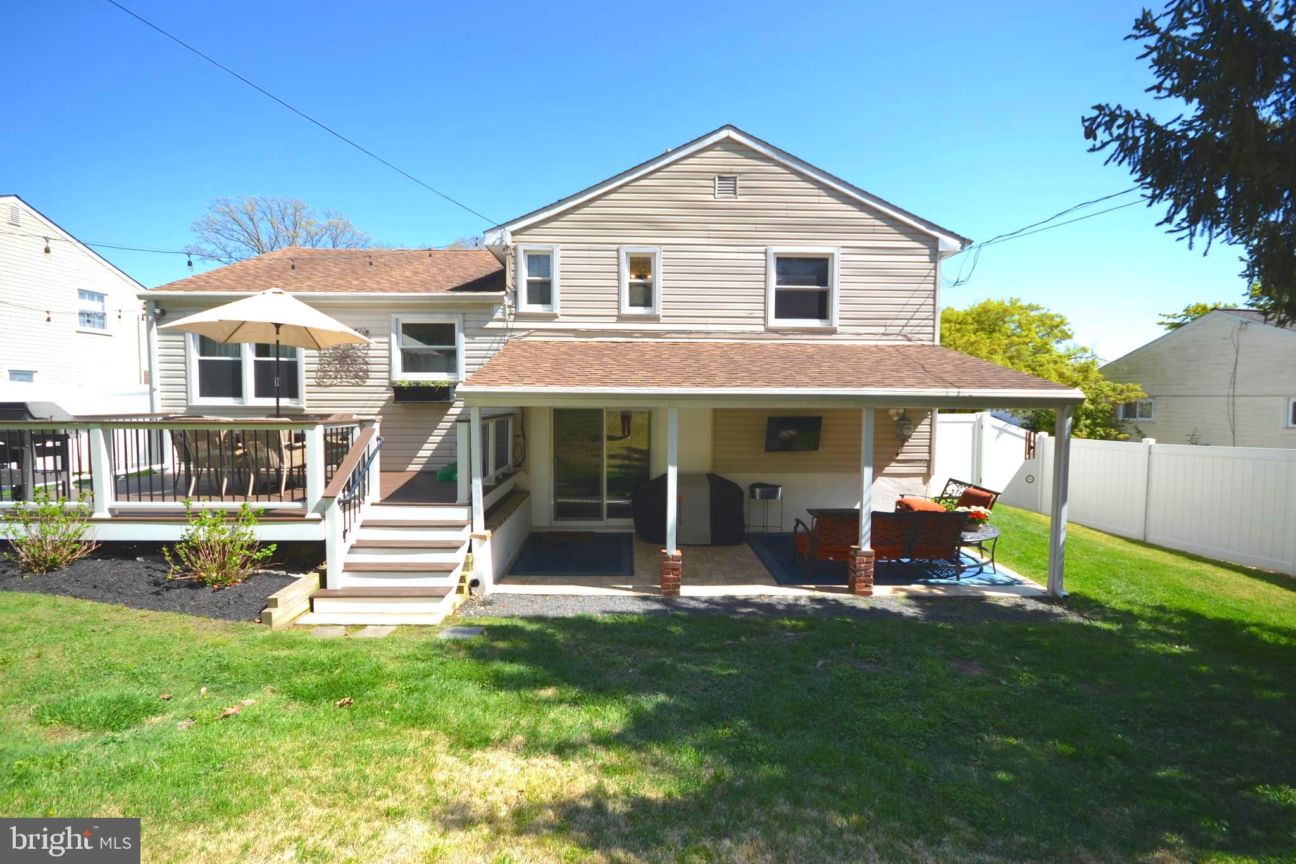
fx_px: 540
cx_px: 648
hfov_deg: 100.4
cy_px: 432
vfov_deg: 77.3
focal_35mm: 15
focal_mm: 10
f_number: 7.1
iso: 100
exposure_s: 1/200
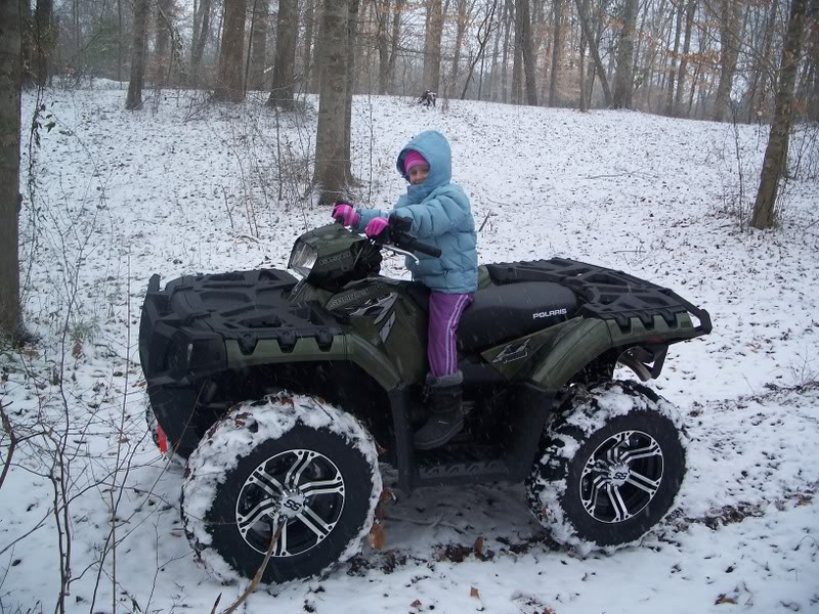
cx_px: 410
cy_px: 307
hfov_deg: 50.1
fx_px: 875
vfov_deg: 38.7
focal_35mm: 37
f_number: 2.8
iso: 64
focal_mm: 7.8
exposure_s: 1/80
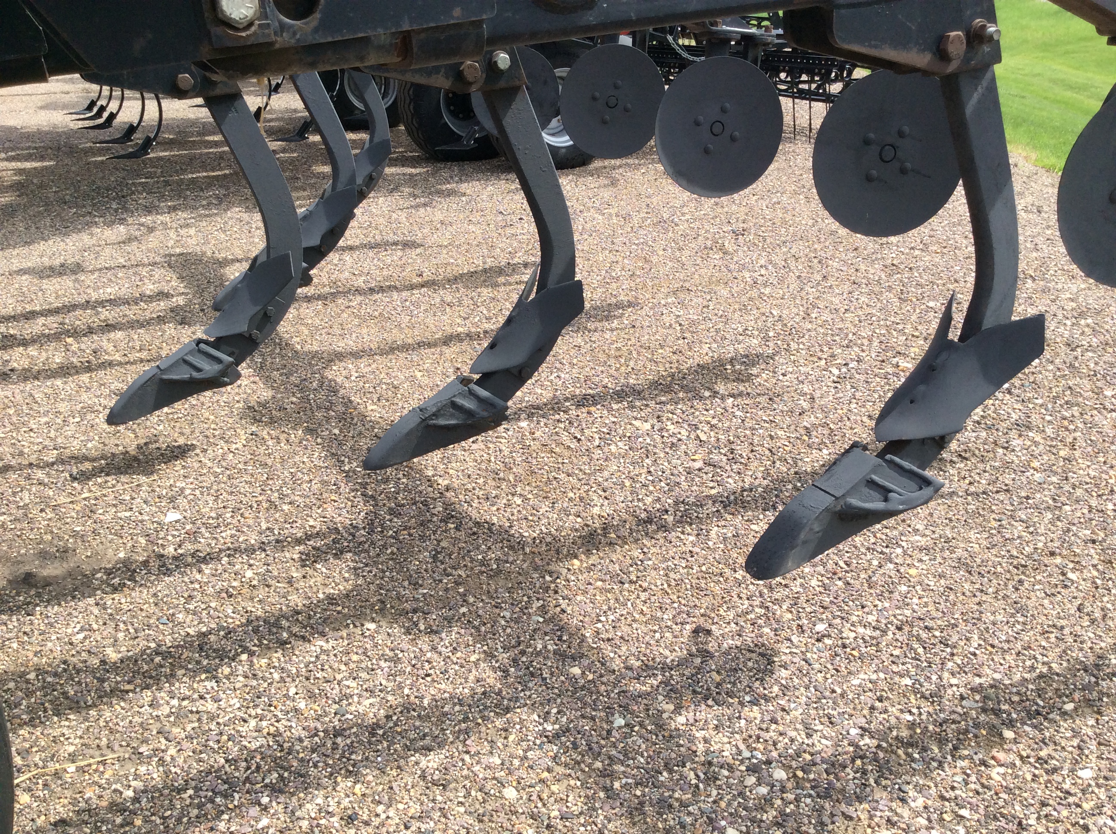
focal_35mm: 32
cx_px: 558
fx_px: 1030
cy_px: 417
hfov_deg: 56.9
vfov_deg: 44.1
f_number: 2.4
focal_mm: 3.3
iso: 32
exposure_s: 1/853
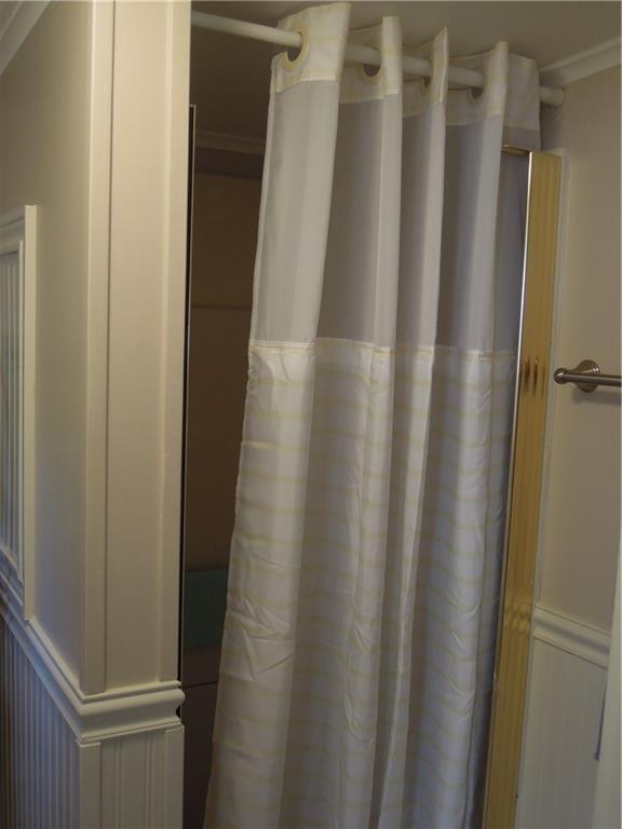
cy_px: 414
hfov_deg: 36.0
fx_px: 958
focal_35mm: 40
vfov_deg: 46.8
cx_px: 311
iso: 200
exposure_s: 1/60
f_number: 2.6
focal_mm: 7.2
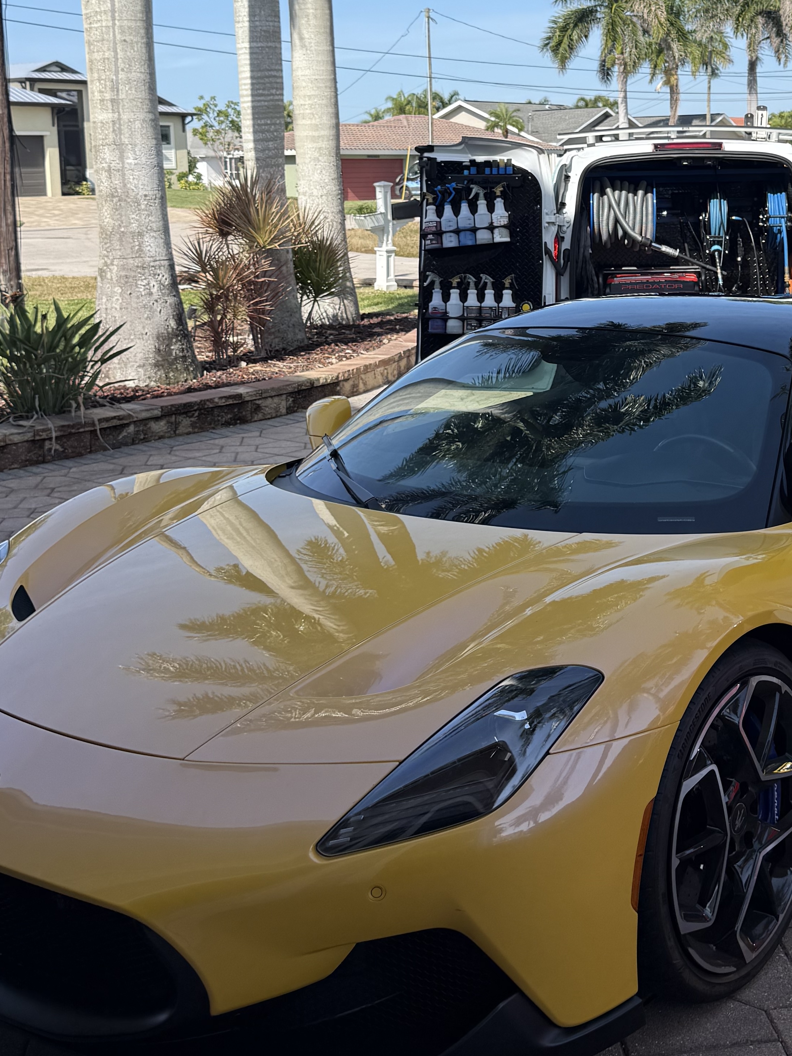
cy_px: 345
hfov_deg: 30.4
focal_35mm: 47
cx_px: 584
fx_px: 1434
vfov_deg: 39.9
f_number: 1.78
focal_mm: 6.76
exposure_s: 1/3279
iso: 80
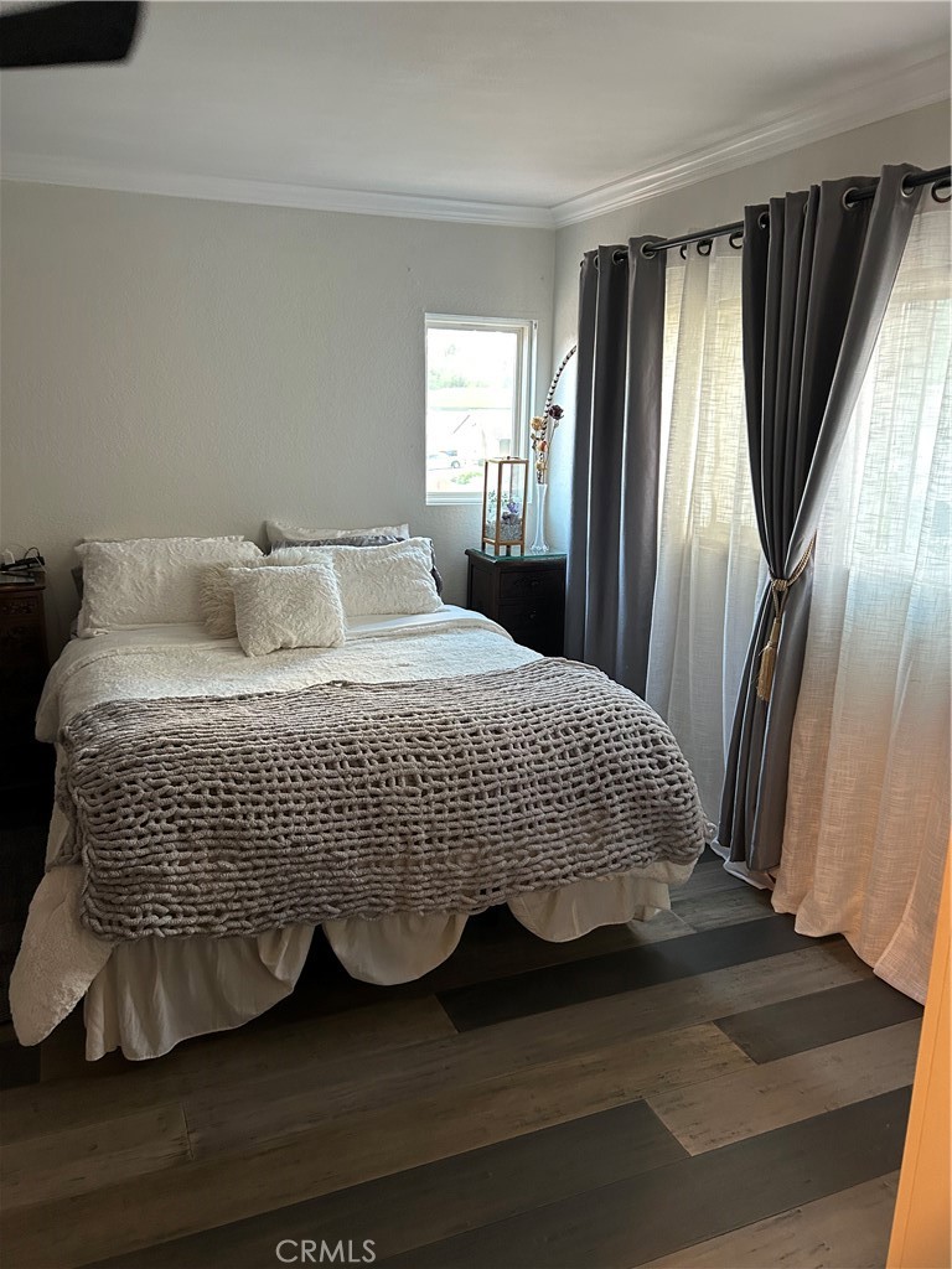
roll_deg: -1.3
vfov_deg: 67.3
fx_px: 953
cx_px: 476
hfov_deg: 53.1
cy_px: 634
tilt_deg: -13.3
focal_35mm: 26
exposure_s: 1/60
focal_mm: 5.7
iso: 250
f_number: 1.5
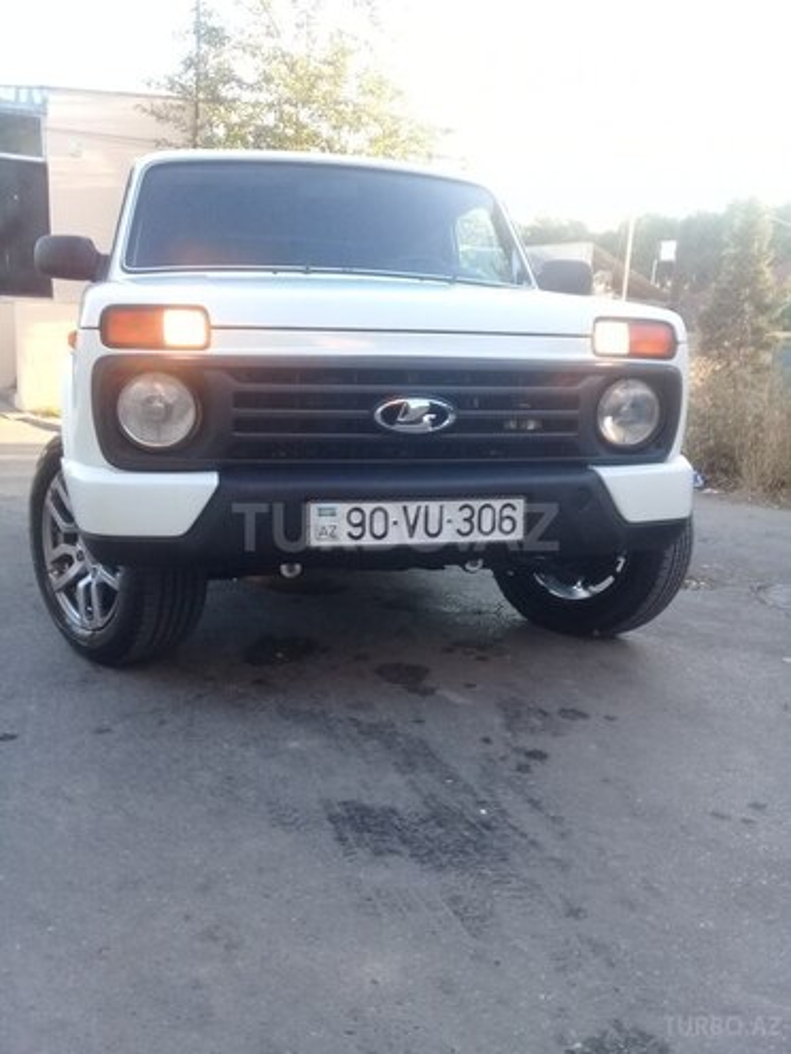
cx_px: 396
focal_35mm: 31
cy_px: 527
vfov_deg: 58.4
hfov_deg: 45.4
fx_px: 944
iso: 100
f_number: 2.2
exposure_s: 1/100
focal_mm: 3.3
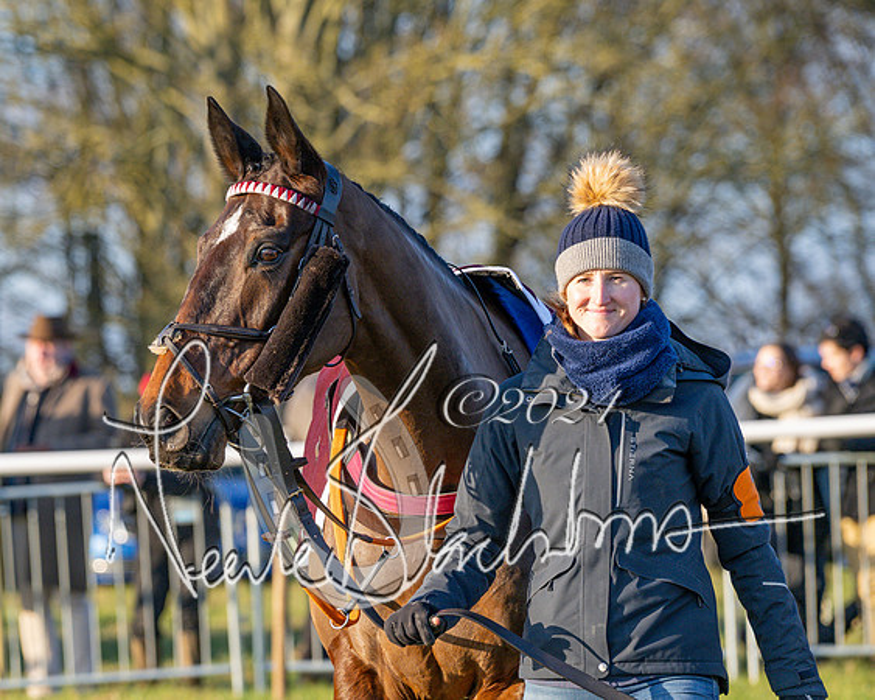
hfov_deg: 7.1
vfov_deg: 5.6
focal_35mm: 274
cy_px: 333
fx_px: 7099
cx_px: 319
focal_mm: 150
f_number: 4
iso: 400
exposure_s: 1/1000
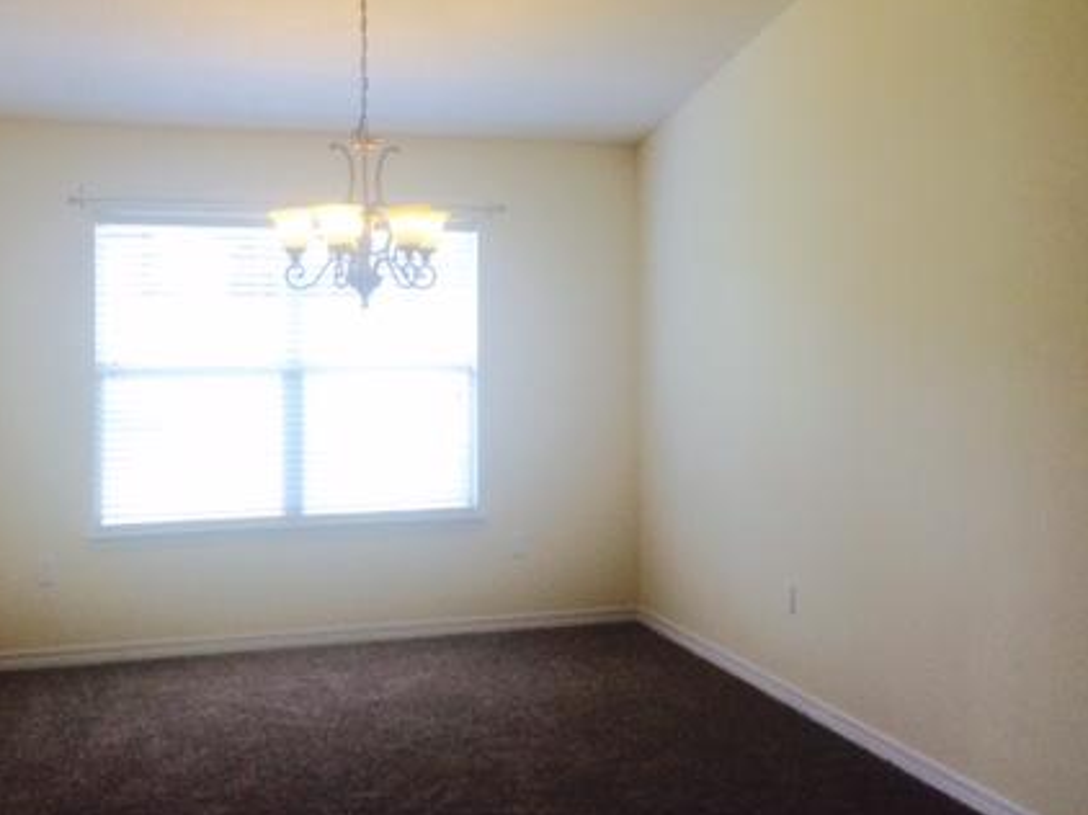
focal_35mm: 44
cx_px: 554
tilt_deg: -0.2
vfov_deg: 32.7
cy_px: 304
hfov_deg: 43.0
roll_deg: +0.2
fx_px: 1382
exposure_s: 1/120
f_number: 2.2
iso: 64
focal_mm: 4.15
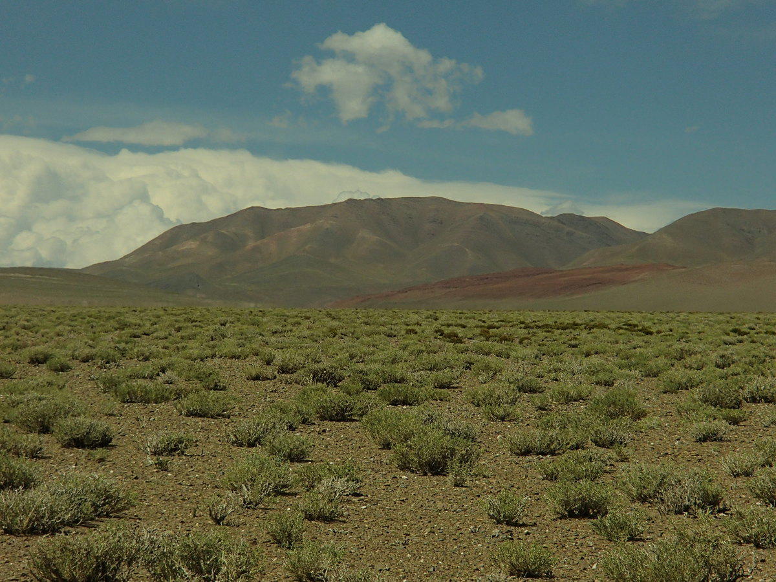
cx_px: 388
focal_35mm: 140
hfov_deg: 14.1
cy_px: 291
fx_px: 3138
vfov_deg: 10.6
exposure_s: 1/250
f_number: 18
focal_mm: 25
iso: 160
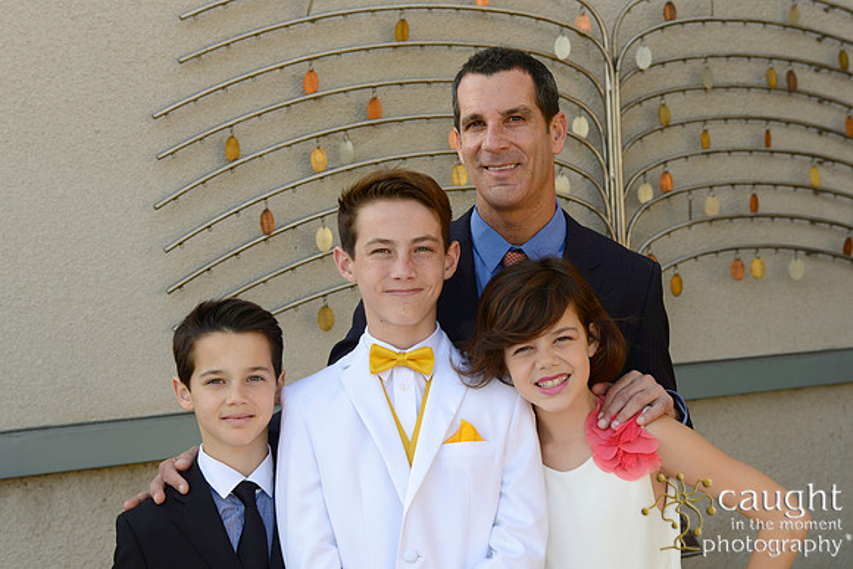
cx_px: 426
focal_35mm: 56
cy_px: 284
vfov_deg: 24.2
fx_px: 1327
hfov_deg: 35.6
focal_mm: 56
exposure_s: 1/160
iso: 200
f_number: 7.1
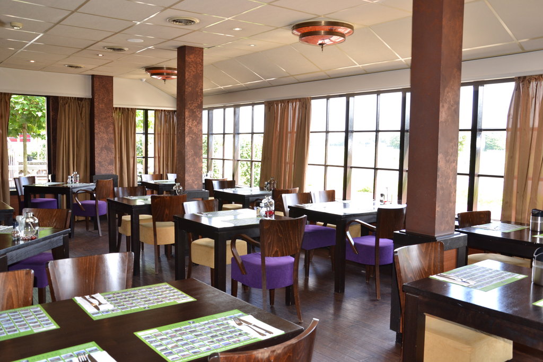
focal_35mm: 32
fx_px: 475
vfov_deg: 41.7
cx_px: 272
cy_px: 181
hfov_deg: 59.5
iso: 400
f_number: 7.1
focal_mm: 21
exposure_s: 1/60
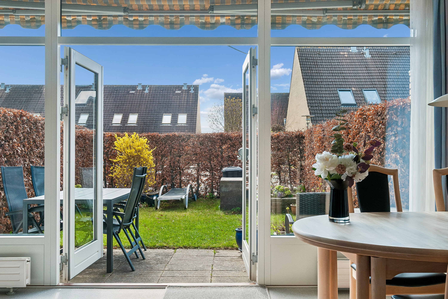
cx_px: 224
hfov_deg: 53.1
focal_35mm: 36
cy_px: 150
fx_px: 448
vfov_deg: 36.9
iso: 200
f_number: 10
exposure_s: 1/100
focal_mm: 24
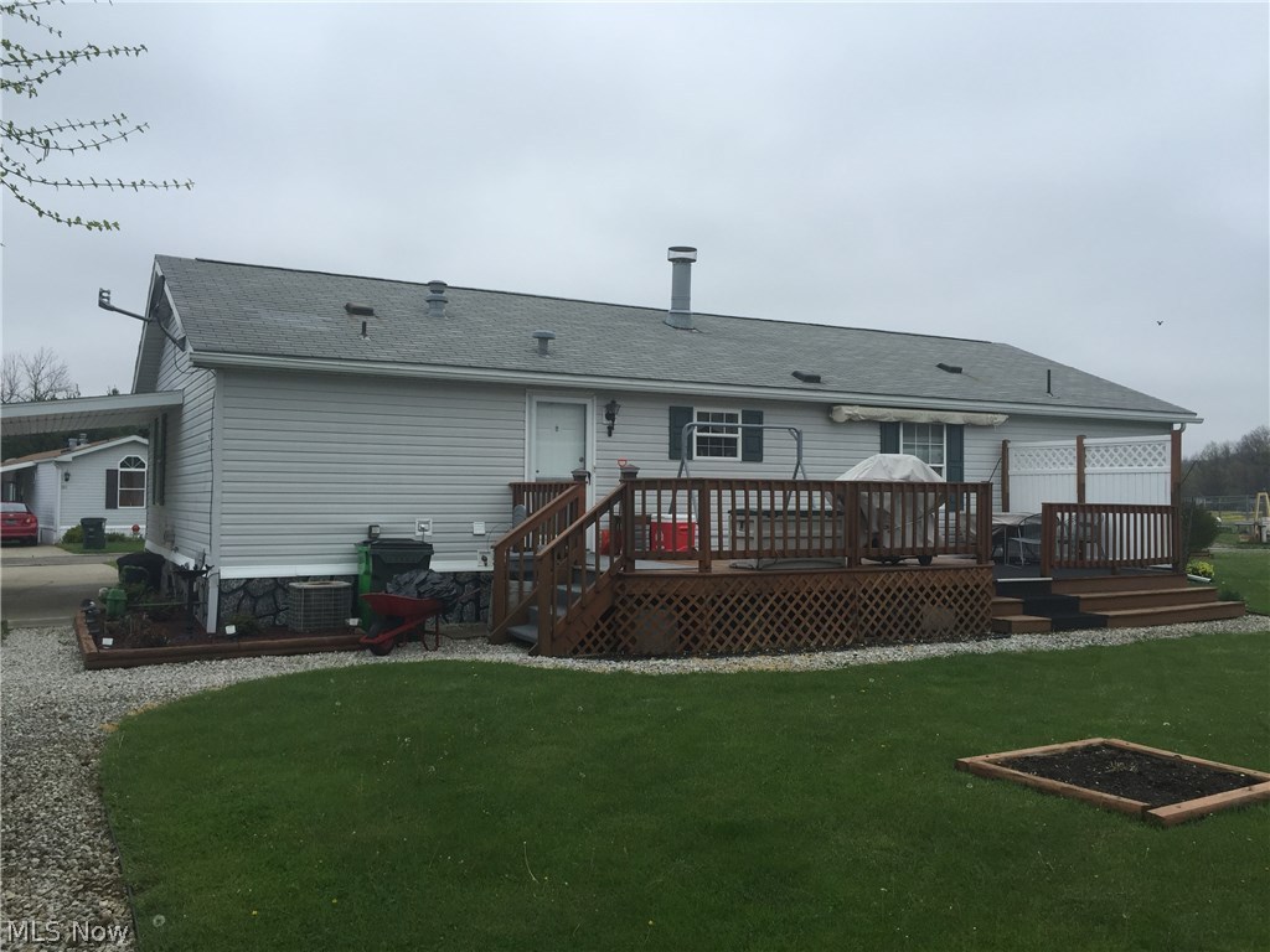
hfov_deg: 61.7
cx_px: 635
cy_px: 476
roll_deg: -1.4
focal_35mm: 29
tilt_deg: +2.9
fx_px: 1064
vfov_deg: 48.2
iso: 32
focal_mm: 4.15
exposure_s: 1/760
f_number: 2.2
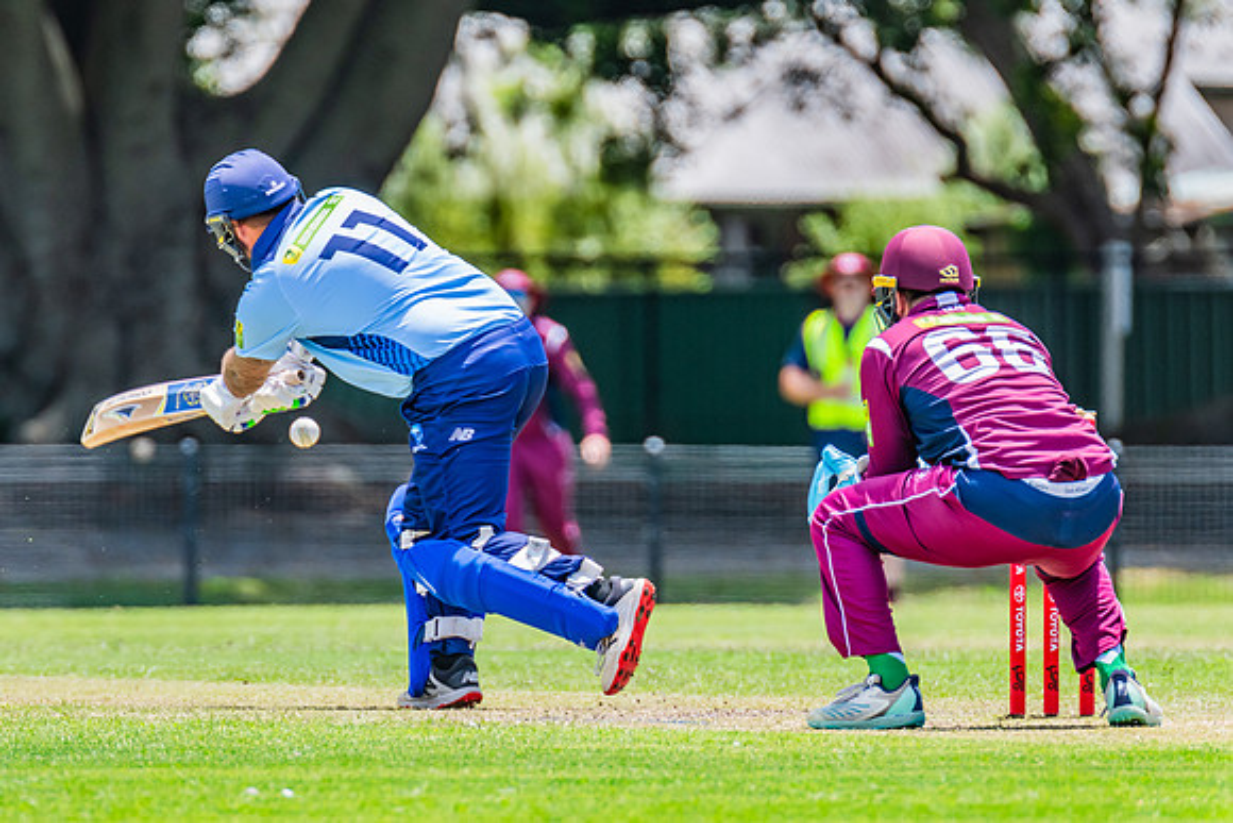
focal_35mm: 797
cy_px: 359
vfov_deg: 1.7
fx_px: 27289
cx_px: 434
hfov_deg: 2.6
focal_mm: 600
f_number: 8
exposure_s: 1/1000
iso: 800
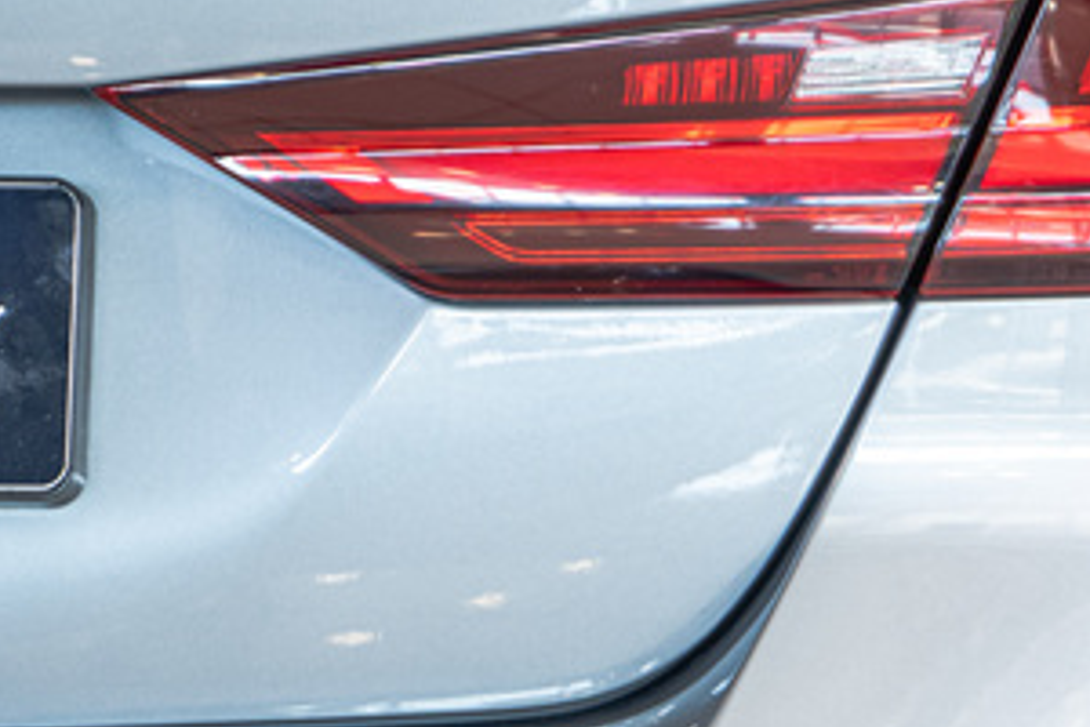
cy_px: -105
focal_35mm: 256
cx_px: 1121
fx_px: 7751
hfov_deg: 8.0
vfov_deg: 5.3
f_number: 2.8
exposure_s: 1/125
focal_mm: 75
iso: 500
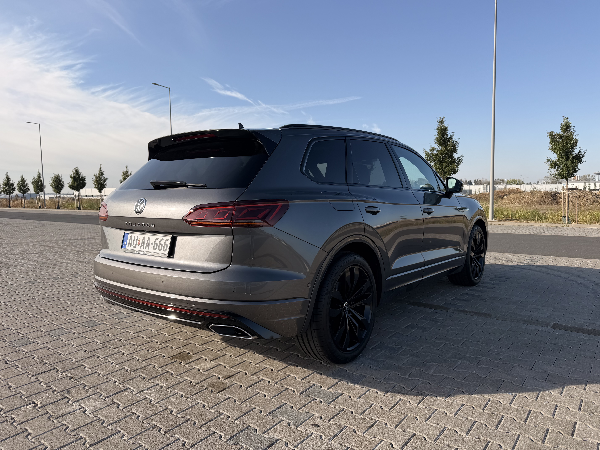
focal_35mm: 24
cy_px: 225
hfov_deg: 71.6
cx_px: 300
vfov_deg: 56.8
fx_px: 416
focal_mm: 6.76
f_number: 1.78
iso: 80
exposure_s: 1/3145
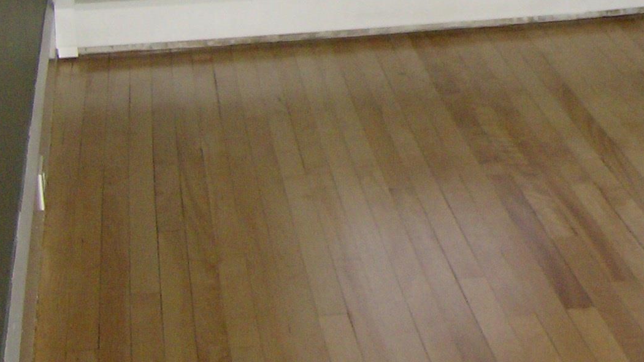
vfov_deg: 12.1
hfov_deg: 21.0
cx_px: 724
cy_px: -177
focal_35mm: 96
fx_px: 1640
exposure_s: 1/60.2
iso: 200
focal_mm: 6
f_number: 2.8
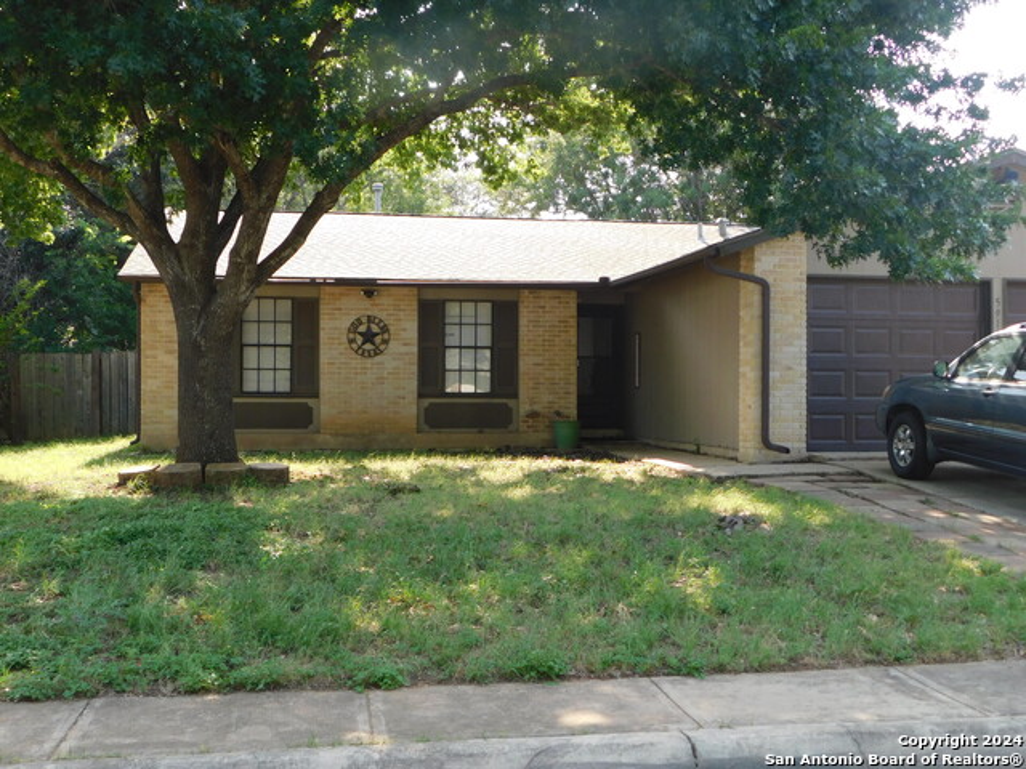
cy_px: 384
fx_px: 1186
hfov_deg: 46.8
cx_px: 513
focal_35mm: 40
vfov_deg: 36.0
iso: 125
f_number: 3.6
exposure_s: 1/200
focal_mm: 7.1
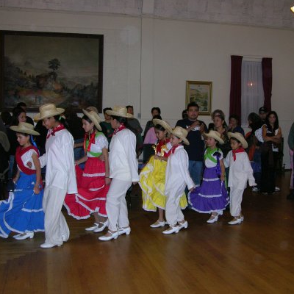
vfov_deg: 39.2
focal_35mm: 43
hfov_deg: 39.2
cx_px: 154
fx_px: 413
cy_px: 149
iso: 200
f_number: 2.8
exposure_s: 1/60.1
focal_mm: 8.9
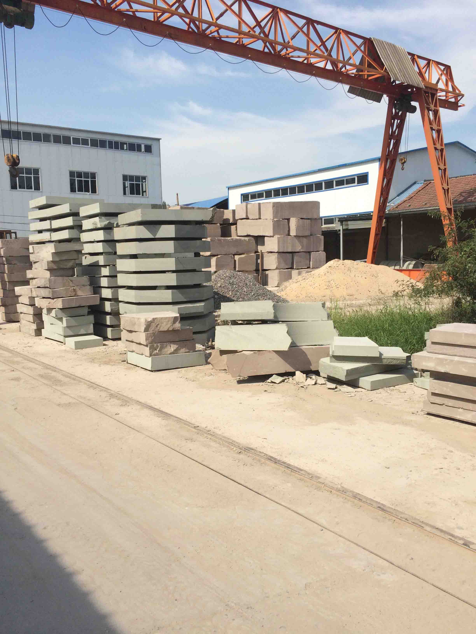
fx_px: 532
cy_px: 317
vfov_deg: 61.7
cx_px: 238
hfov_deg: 48.2
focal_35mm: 29
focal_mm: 4.15
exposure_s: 1/2740
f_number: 2.2
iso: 32
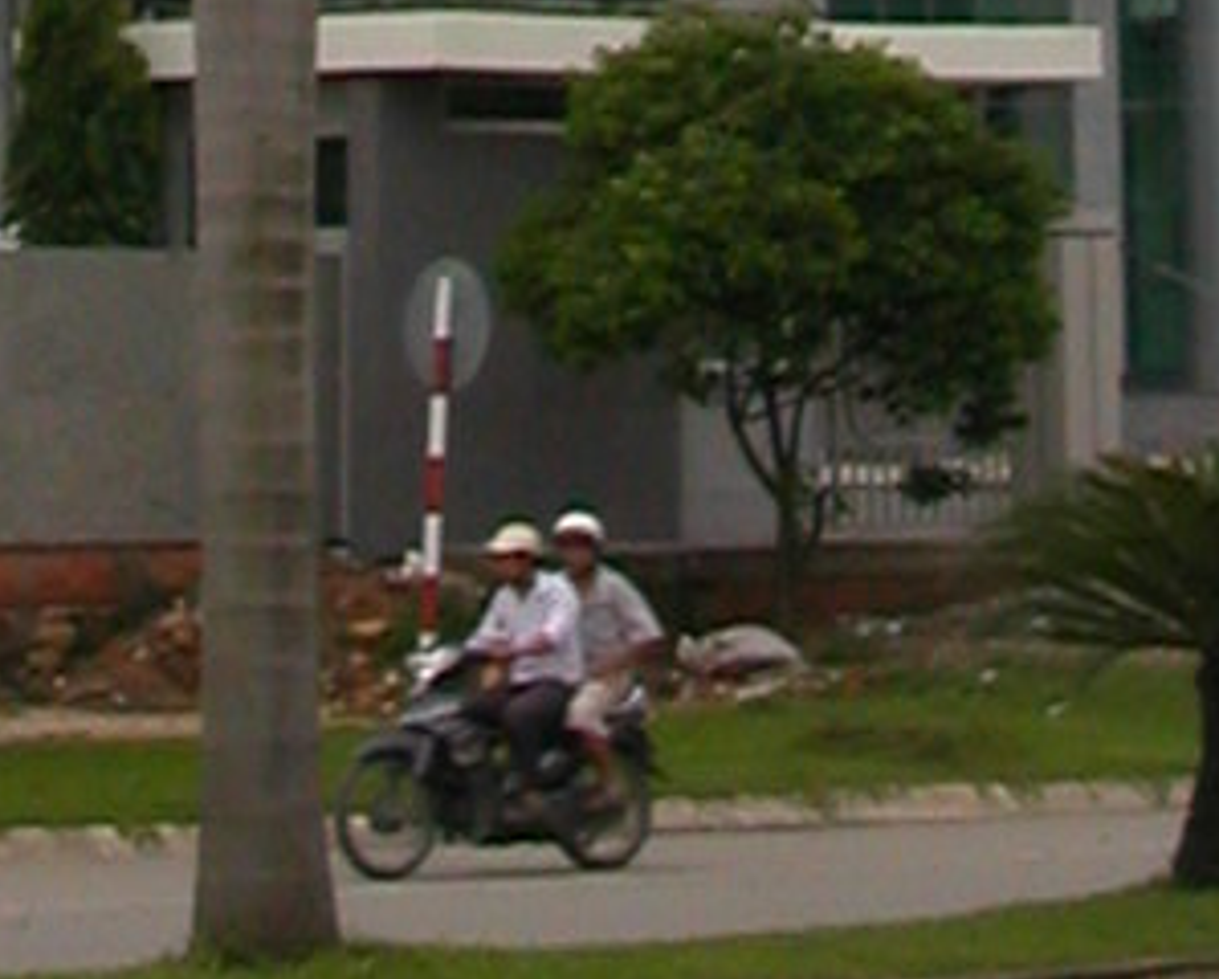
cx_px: 575
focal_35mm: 193
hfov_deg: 10.0
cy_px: -2072
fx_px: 6972
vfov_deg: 7.1
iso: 100
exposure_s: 1/167
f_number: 4.5
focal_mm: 5.6
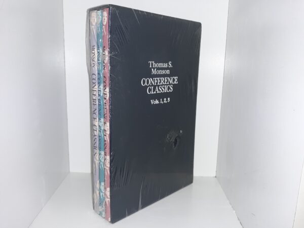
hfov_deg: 63.4
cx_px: 152
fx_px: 246
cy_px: 114
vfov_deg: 49.7
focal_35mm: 28
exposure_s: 1/120
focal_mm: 3.7
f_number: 1.7
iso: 64
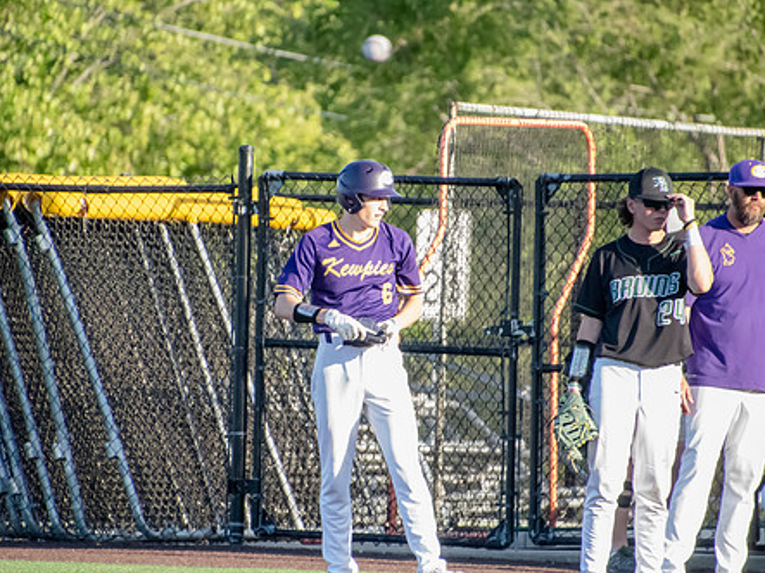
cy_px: 327
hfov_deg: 2.6
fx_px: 16681
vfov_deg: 2.0
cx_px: 366
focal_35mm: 755
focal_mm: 400
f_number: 6.3
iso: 5000
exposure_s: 1/1600
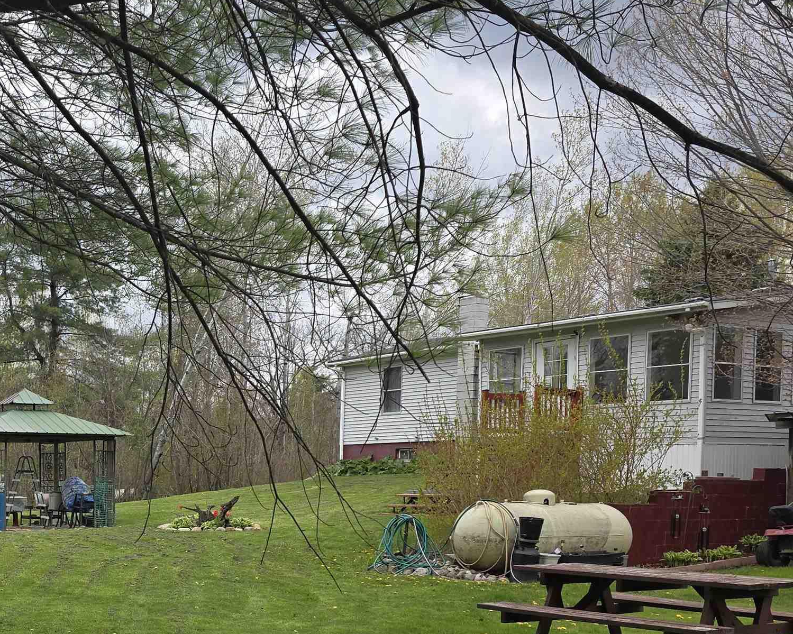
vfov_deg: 31.8
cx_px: 40
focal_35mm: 46
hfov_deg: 37.0
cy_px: 519
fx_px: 1080
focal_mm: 6.3
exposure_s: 1/240
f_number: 1.7
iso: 12
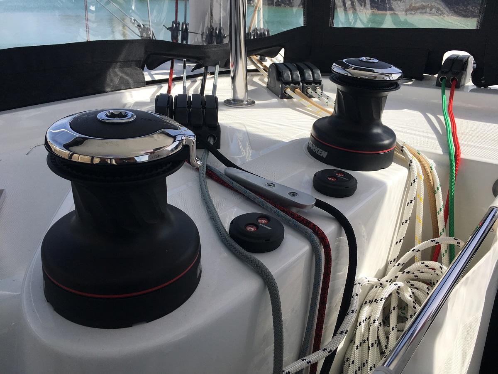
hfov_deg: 61.7
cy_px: 187
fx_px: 417
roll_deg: -2.5
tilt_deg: -26.1
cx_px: 249
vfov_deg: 48.2
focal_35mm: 29
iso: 25
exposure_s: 1/1508
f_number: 2.2
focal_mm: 4.15
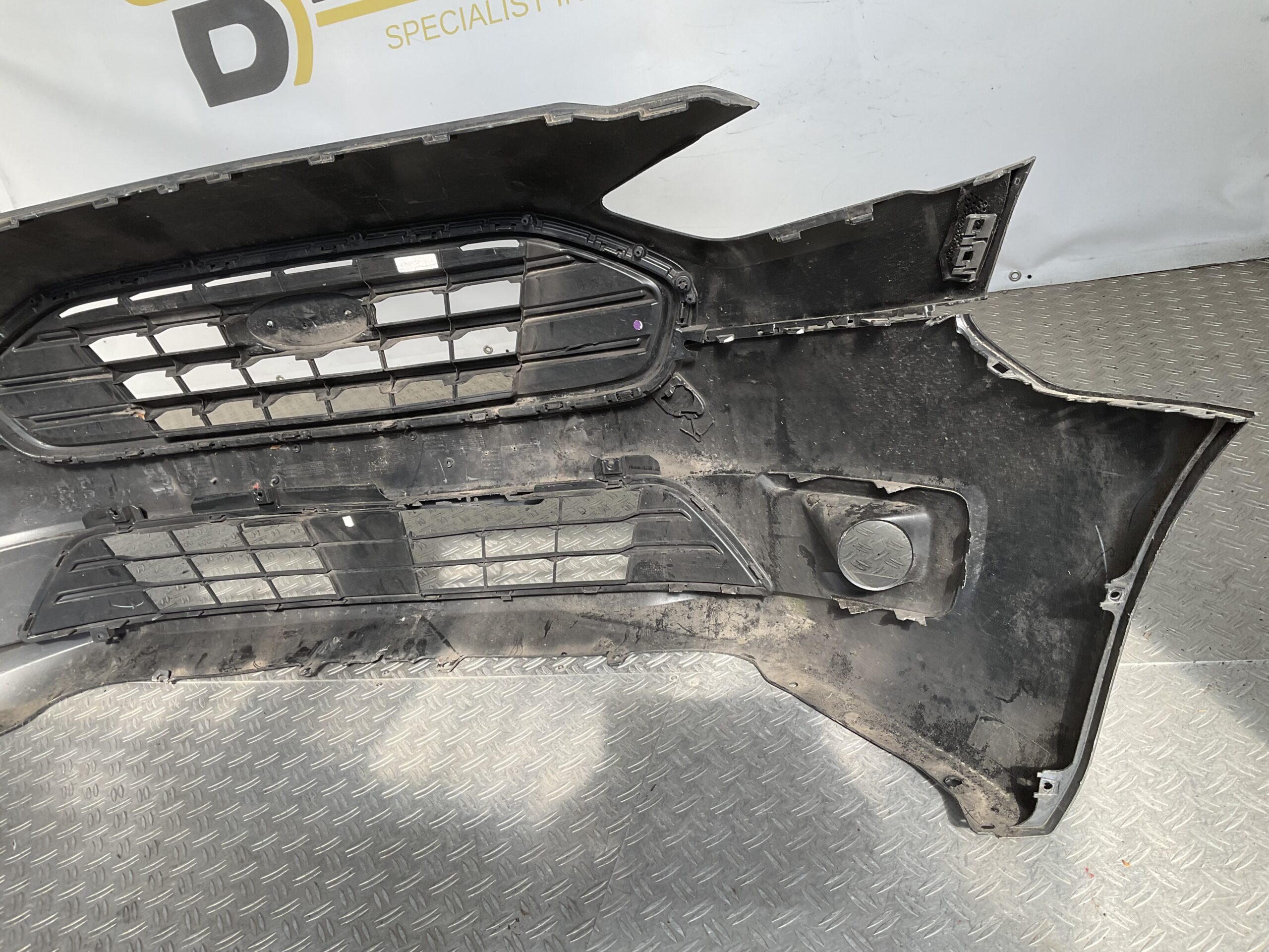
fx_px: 1063
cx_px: 634
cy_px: 476
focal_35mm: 29
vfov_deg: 48.2
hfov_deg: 61.7
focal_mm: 3
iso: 16
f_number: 1.8
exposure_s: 1/216
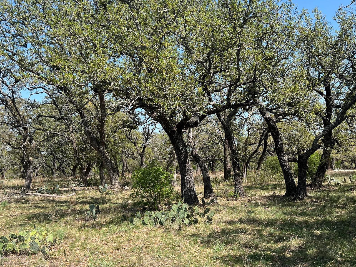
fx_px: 350
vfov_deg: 41.4
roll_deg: +1.5
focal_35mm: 34
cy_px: 172
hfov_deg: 53.9
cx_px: 171
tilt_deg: -2.8
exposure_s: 1/2252
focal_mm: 5.7
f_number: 1.5
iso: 50
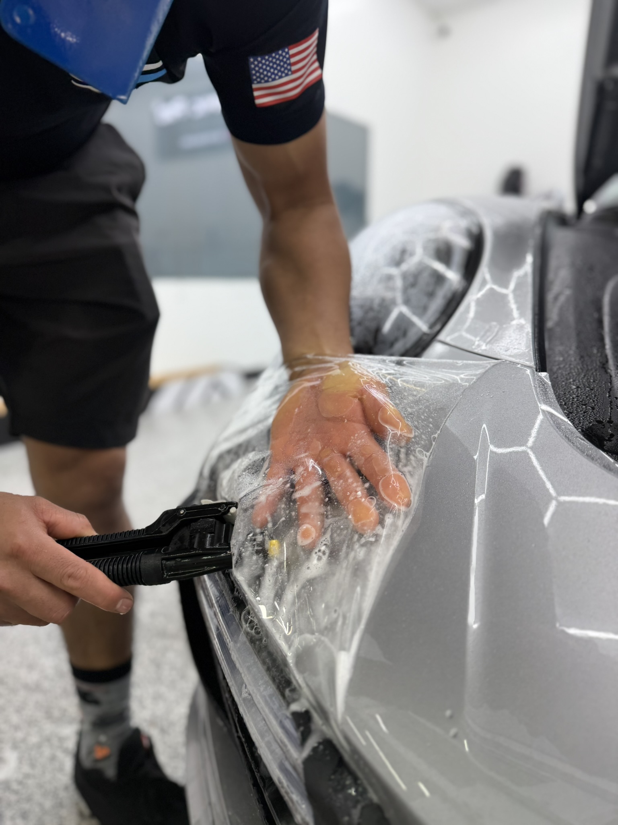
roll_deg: +0.6
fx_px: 571
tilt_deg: -13.4
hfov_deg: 56.8
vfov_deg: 71.6
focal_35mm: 24
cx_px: 309
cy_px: 412
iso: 64
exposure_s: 1/124
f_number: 1.78
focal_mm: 6.76
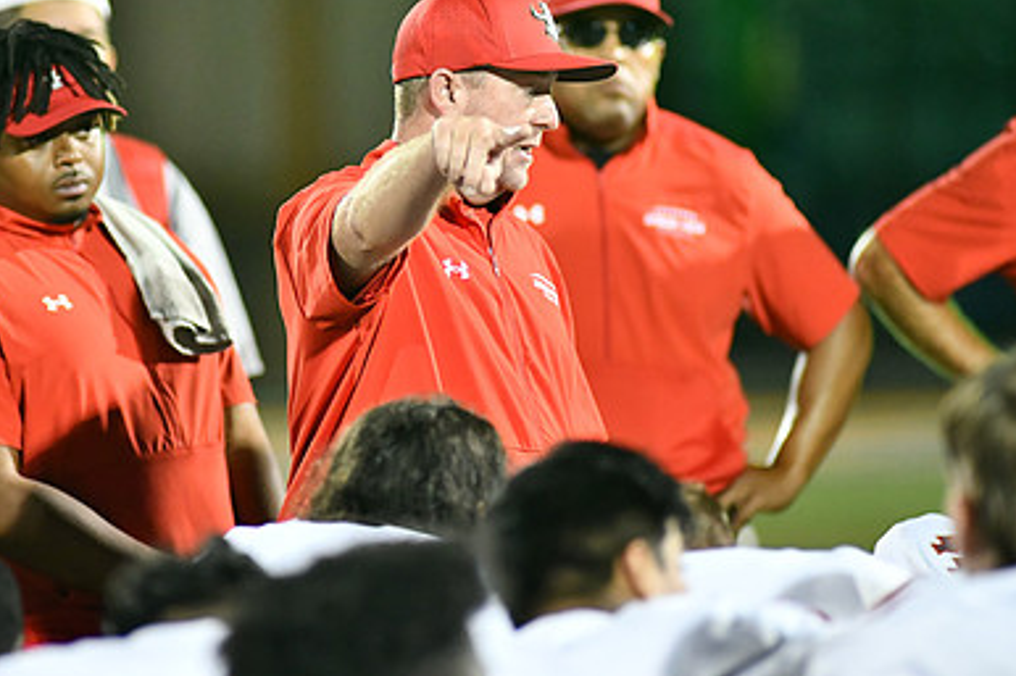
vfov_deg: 3.0
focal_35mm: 451
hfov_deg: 4.6
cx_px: 416
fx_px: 12722
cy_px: 235
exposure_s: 1/1000
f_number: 2.8
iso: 6400
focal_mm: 300
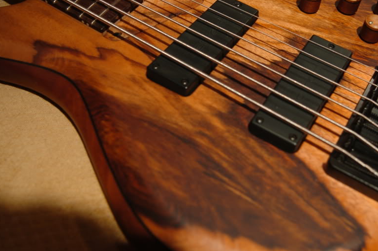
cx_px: 241
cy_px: 99
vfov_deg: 30.3
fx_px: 461
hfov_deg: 44.1
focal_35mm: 44
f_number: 2.8
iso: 200
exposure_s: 1/30
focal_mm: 22
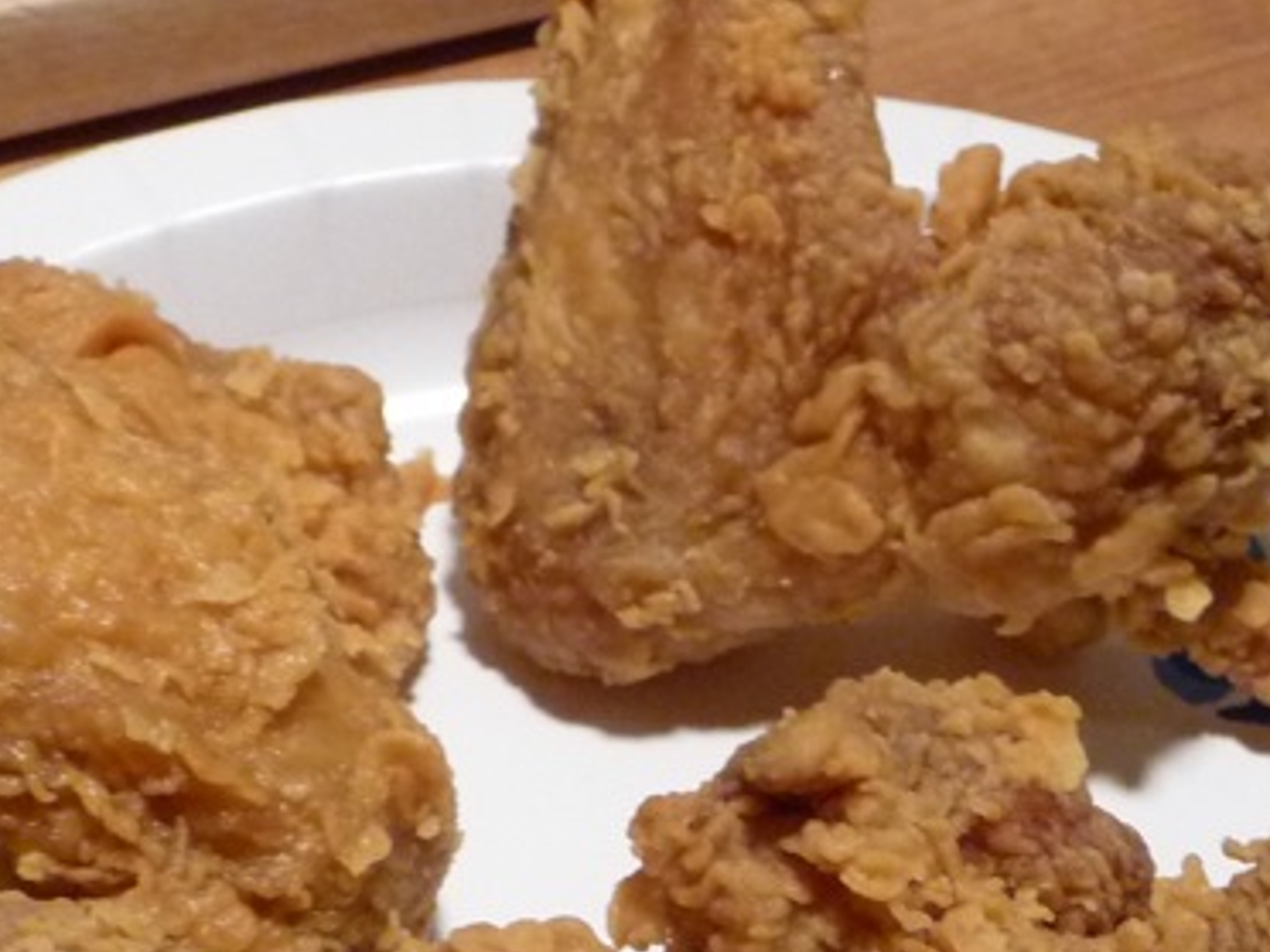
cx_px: 744
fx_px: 2825
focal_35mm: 77
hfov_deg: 25.3
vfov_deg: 18.6
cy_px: 983
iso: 400
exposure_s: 1/20
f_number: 3.3
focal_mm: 4.7
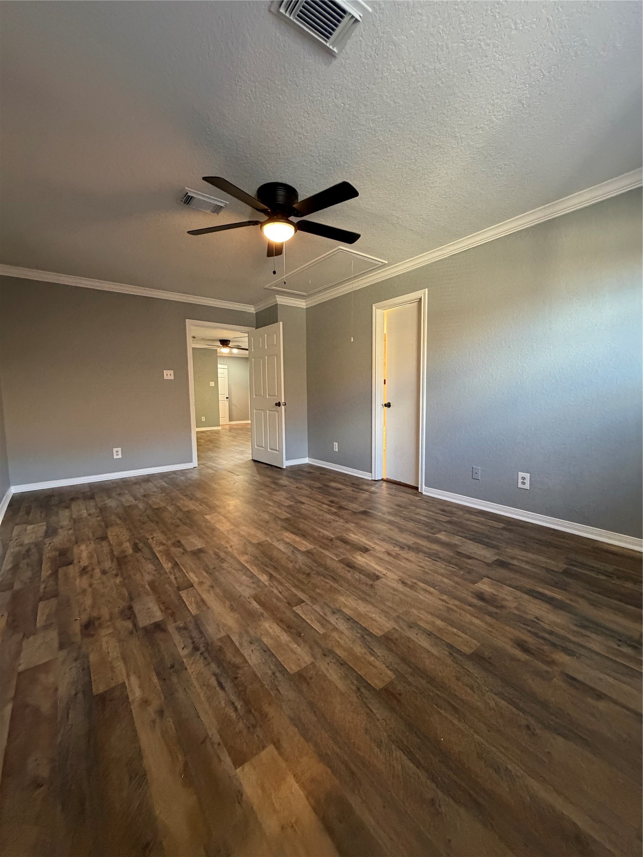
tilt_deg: -6.0
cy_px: 428
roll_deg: +0.3
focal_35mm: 14
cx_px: 322
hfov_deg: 85.7
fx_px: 347
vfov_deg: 102.1
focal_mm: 2.22
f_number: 2.2
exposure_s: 1/60
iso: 640
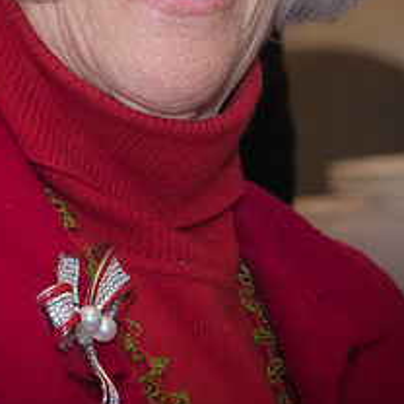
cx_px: 162
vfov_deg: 4.4
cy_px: 247
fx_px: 5216
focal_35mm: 395
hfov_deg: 4.4
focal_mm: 70
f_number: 6.3
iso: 800
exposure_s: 1/60
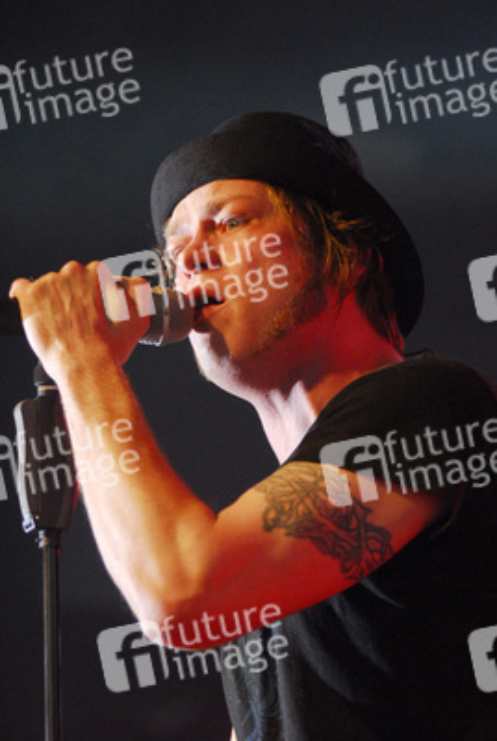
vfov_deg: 11.8
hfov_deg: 7.9
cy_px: 370
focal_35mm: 174
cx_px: 248
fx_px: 3591
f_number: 2.8
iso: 1000
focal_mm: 116
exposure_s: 1/60
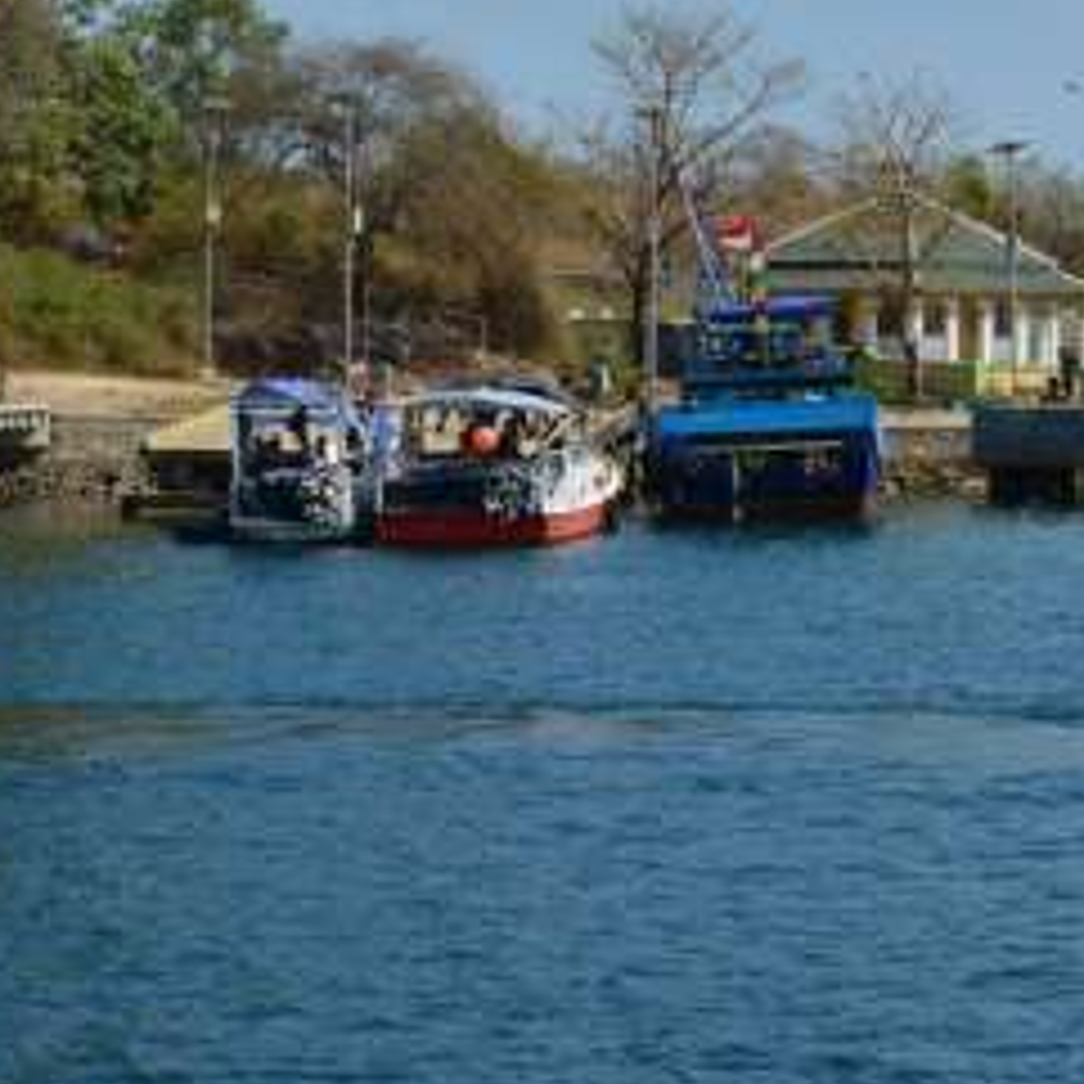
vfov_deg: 13.7
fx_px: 4499
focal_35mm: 127
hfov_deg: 13.7
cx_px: 229
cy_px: 265
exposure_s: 1/500
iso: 250
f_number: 11
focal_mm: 45
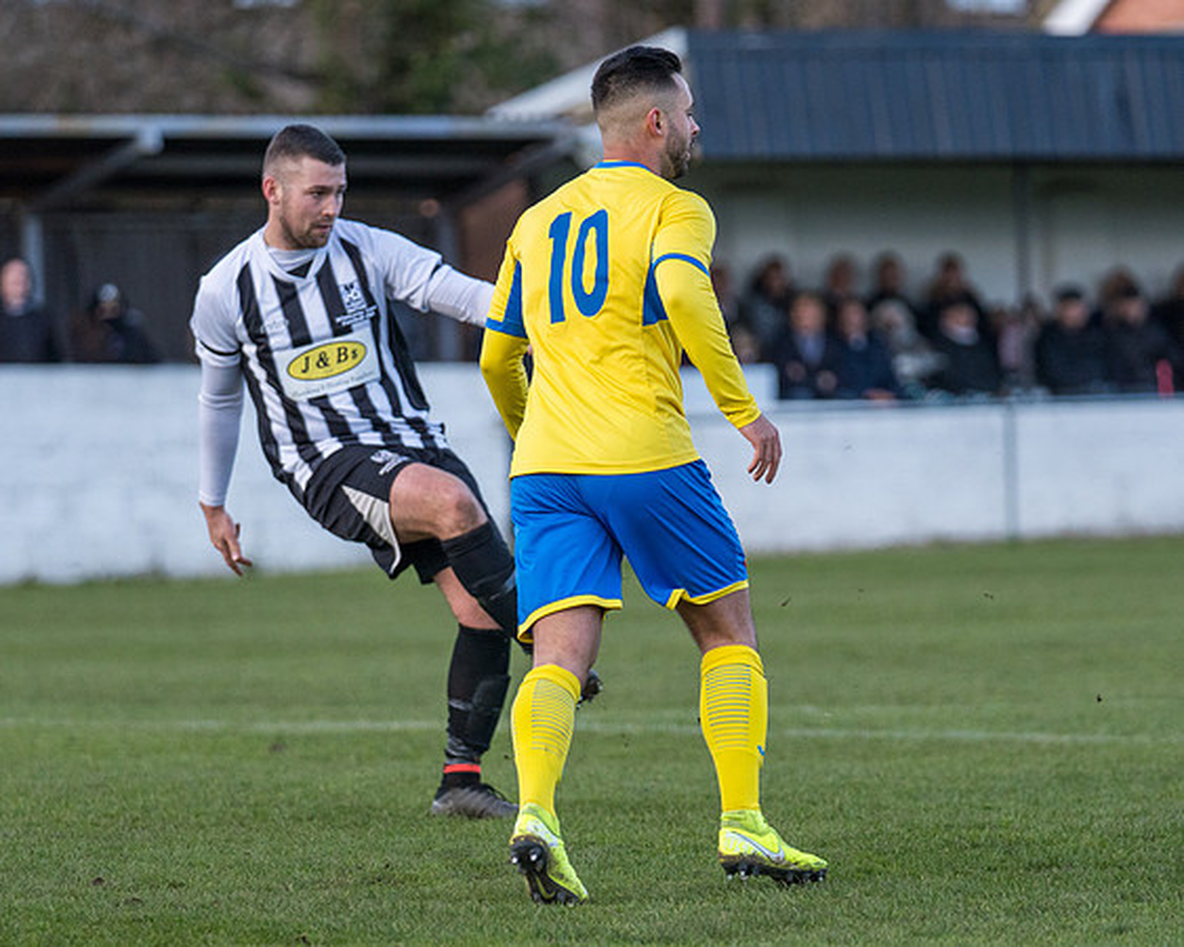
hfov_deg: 5.9
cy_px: 543
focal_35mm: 326
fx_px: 11422
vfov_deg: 4.7
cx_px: 575
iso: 800
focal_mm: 168
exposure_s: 1/1600
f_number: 2.8
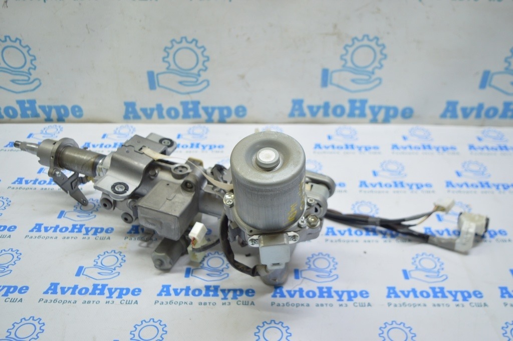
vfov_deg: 36.8
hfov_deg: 53.2
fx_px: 513
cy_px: 170
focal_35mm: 36
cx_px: 256
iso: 400
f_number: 4
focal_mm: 24
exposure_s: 1/40
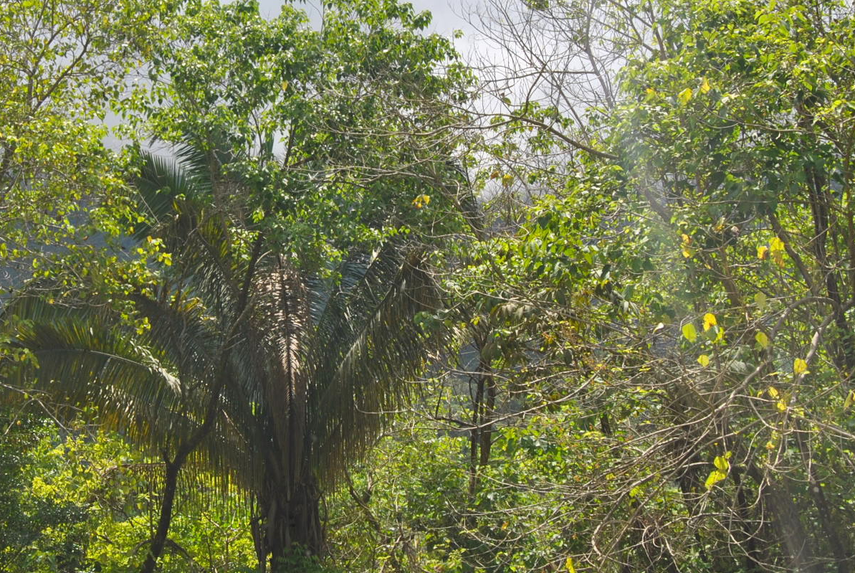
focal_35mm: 73
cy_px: 212
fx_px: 1736
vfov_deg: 18.7
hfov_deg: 27.4
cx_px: 256
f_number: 10
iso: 100
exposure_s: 1/200
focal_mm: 30
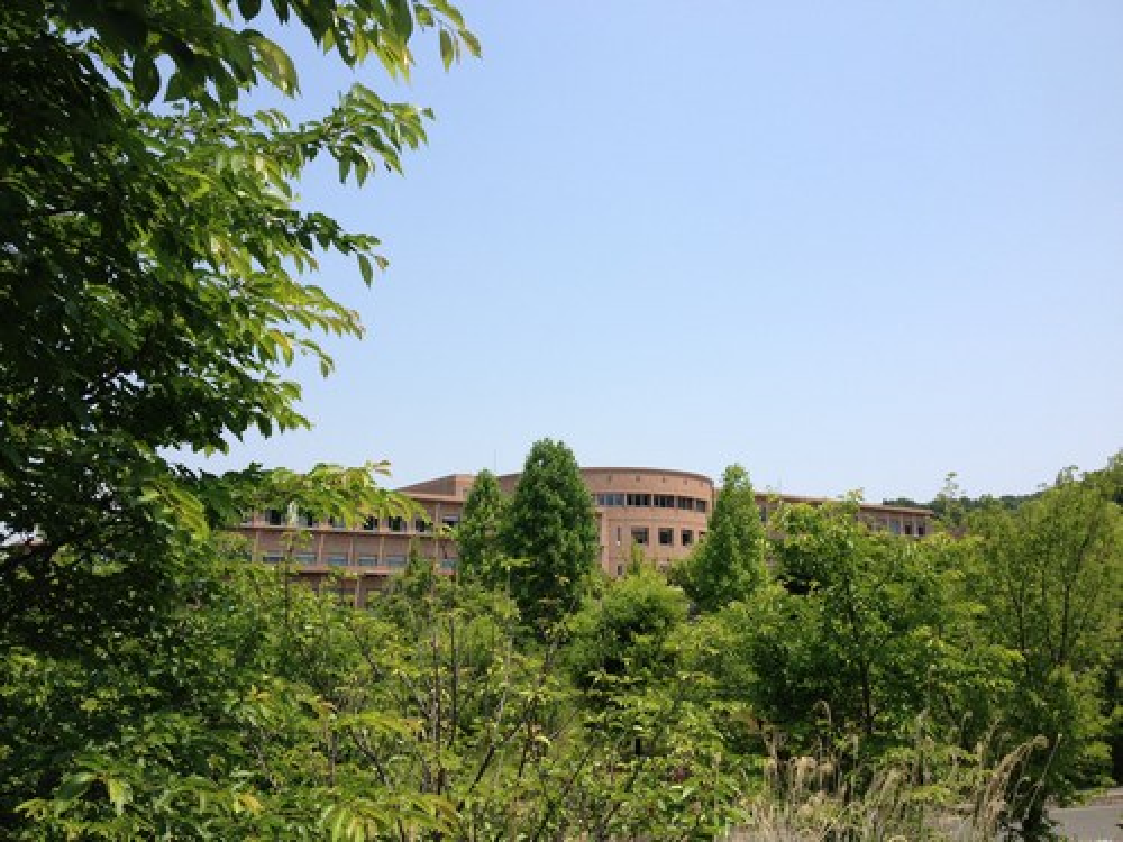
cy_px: 421
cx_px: 562
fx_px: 1135
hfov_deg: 52.6
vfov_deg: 40.7
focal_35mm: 35
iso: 50
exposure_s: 1/1416
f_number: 2.4
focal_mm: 4.28
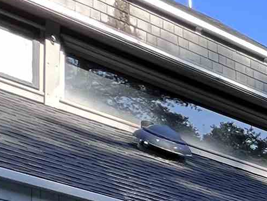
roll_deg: -1.3
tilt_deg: -1.4
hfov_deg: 15.0
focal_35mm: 81
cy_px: 463
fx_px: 625
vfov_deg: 13.8
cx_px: 635
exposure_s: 1/178
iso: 32
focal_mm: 1.57
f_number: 1.8
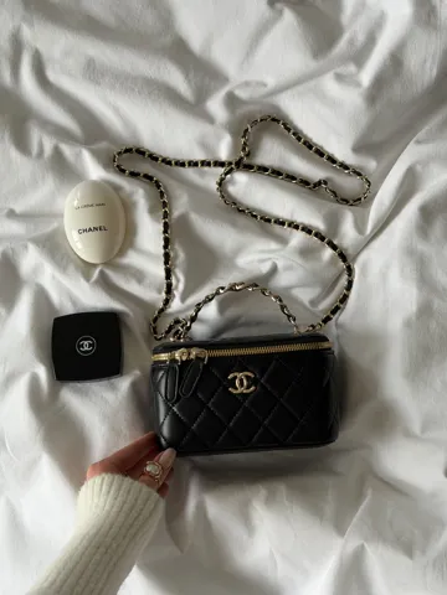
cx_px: 224
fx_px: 826
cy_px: 298
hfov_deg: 30.3
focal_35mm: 48
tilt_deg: -82.7
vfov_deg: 39.7
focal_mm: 6.76
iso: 64
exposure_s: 1/400
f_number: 1.78
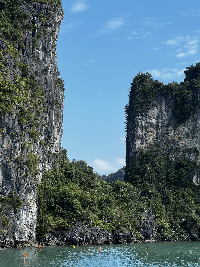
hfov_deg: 17.8
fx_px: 639
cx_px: 101
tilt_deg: +8.8
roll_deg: +1.2
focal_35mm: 83
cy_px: 126
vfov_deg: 23.6
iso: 32
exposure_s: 1/477
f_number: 2.8
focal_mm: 9
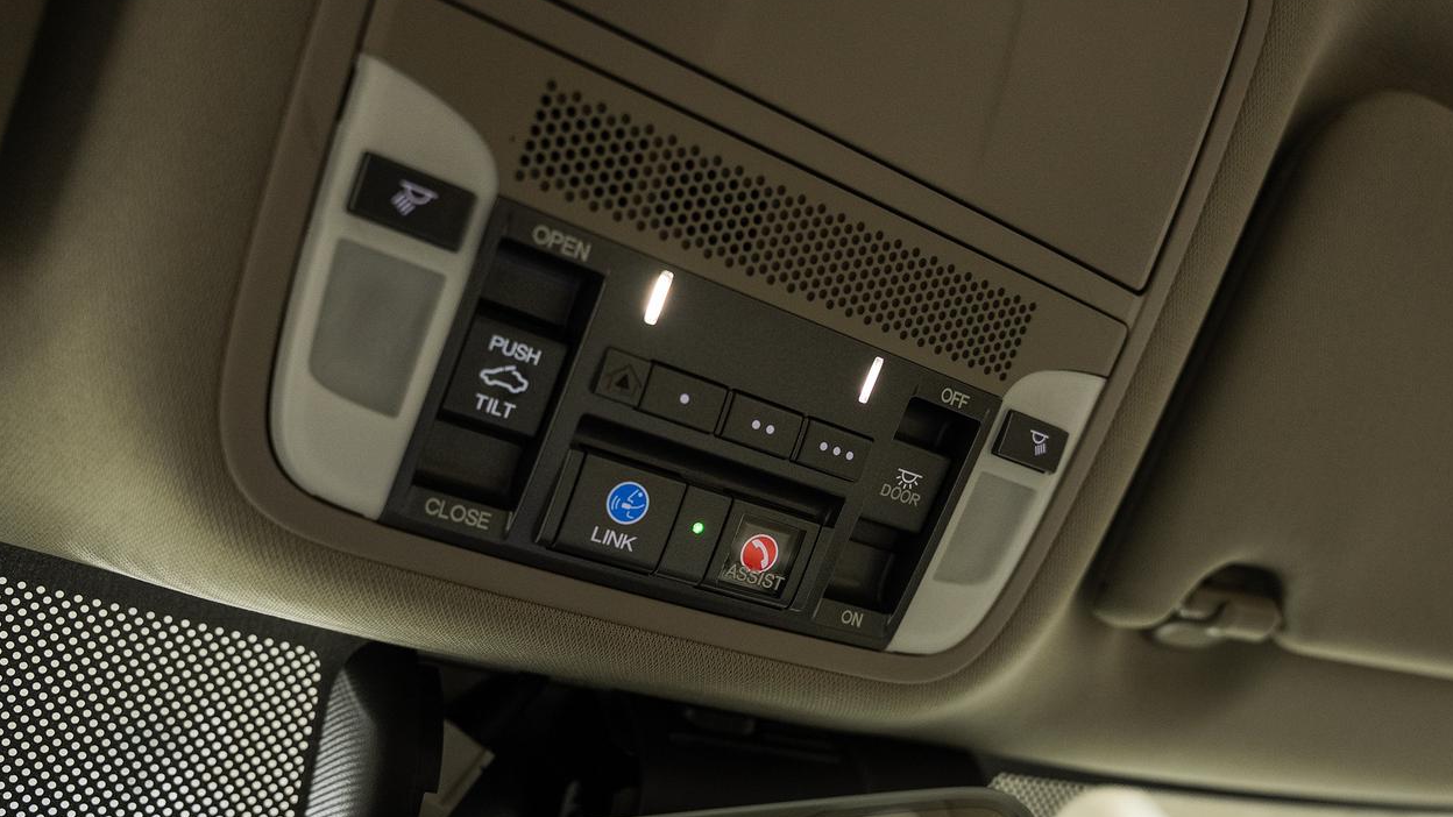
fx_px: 1117
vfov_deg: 40.1
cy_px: 468
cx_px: 742
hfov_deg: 66.1
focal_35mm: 29
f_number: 3.5
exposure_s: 1/50
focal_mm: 24
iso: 640
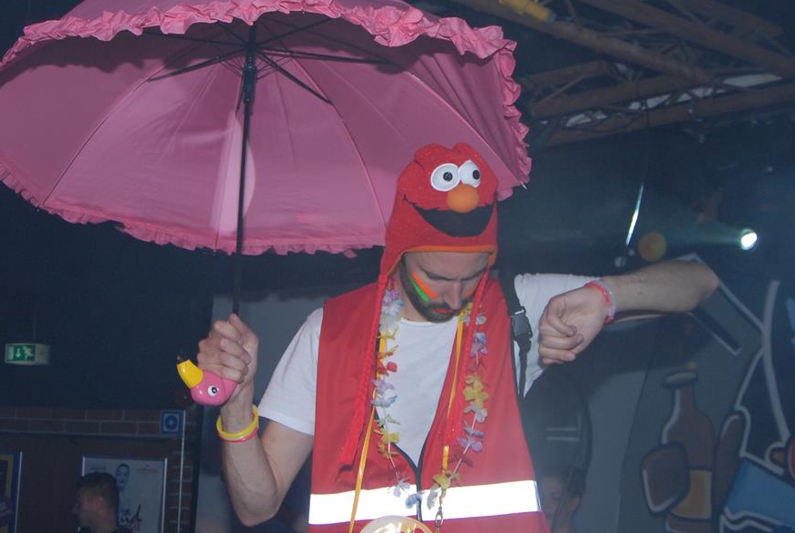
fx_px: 1040
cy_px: 272
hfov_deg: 41.8
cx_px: 376
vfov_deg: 28.8
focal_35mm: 47
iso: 400
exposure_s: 1/60
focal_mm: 24
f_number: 6.3
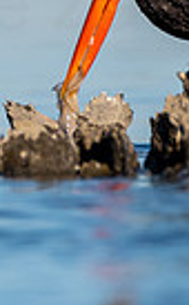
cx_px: 16
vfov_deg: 0.5
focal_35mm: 3893
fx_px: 32254
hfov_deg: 0.3
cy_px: 1
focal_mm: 600
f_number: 8
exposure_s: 1/2000
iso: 640
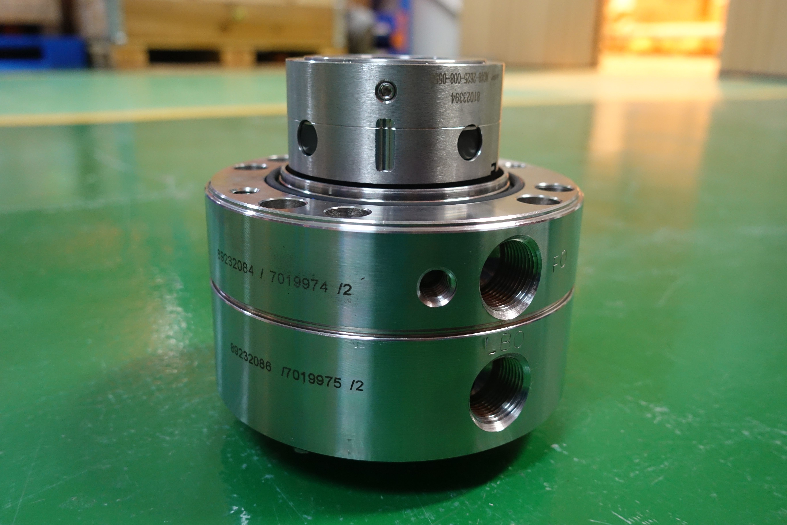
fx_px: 721
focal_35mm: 33
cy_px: 262
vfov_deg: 40.0
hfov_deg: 57.2
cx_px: 394
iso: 800
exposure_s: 1/20
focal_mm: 11.93
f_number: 2.8
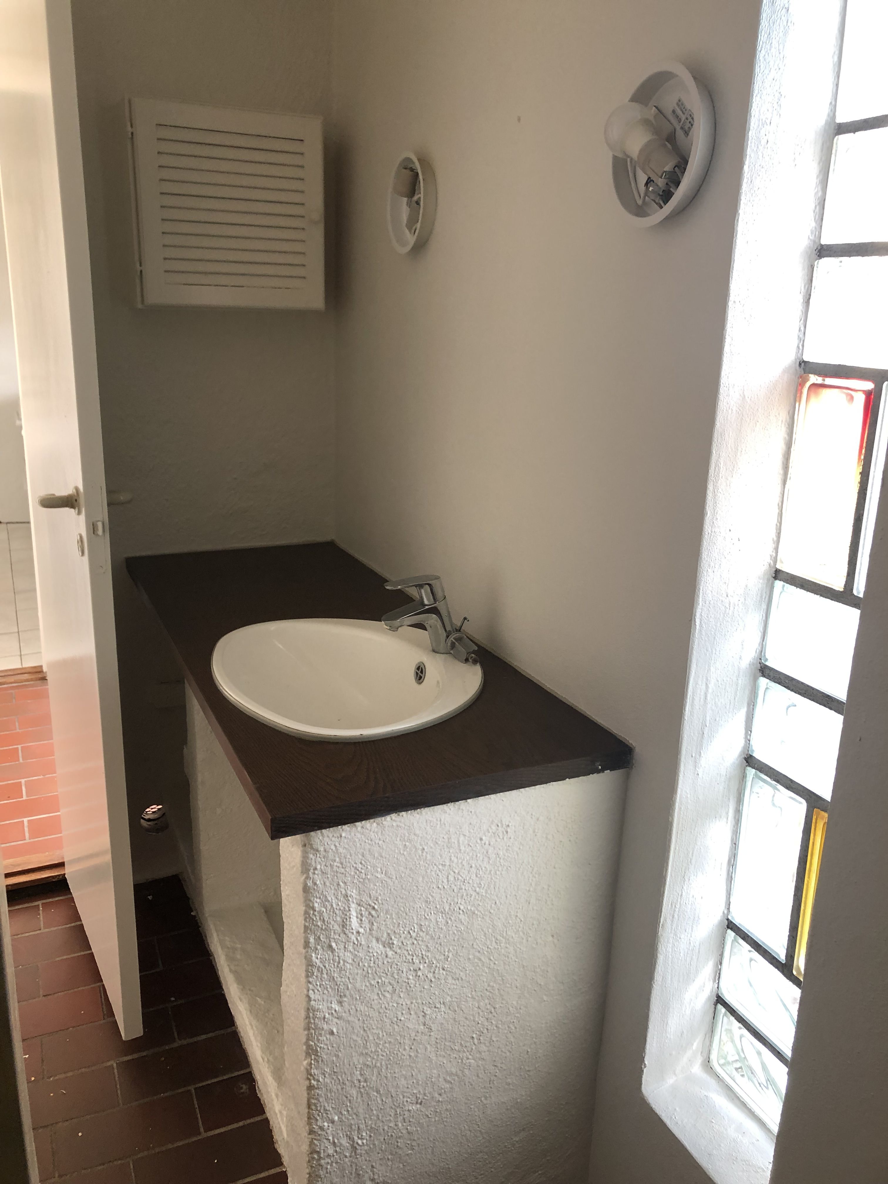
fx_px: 958
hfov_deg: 49.7
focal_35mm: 28
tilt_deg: -15.8
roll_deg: -1.2
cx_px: 444
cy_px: 592
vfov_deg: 63.4
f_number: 1.8
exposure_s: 1/30
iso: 20
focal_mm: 4
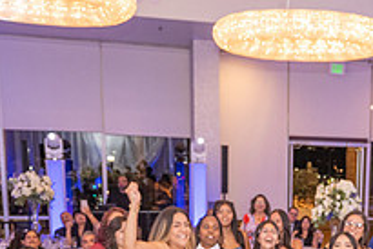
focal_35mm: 68
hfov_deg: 28.7
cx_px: 322
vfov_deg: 18.7
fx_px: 705
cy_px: 319
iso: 1600
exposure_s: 1/200
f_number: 3.5
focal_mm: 24
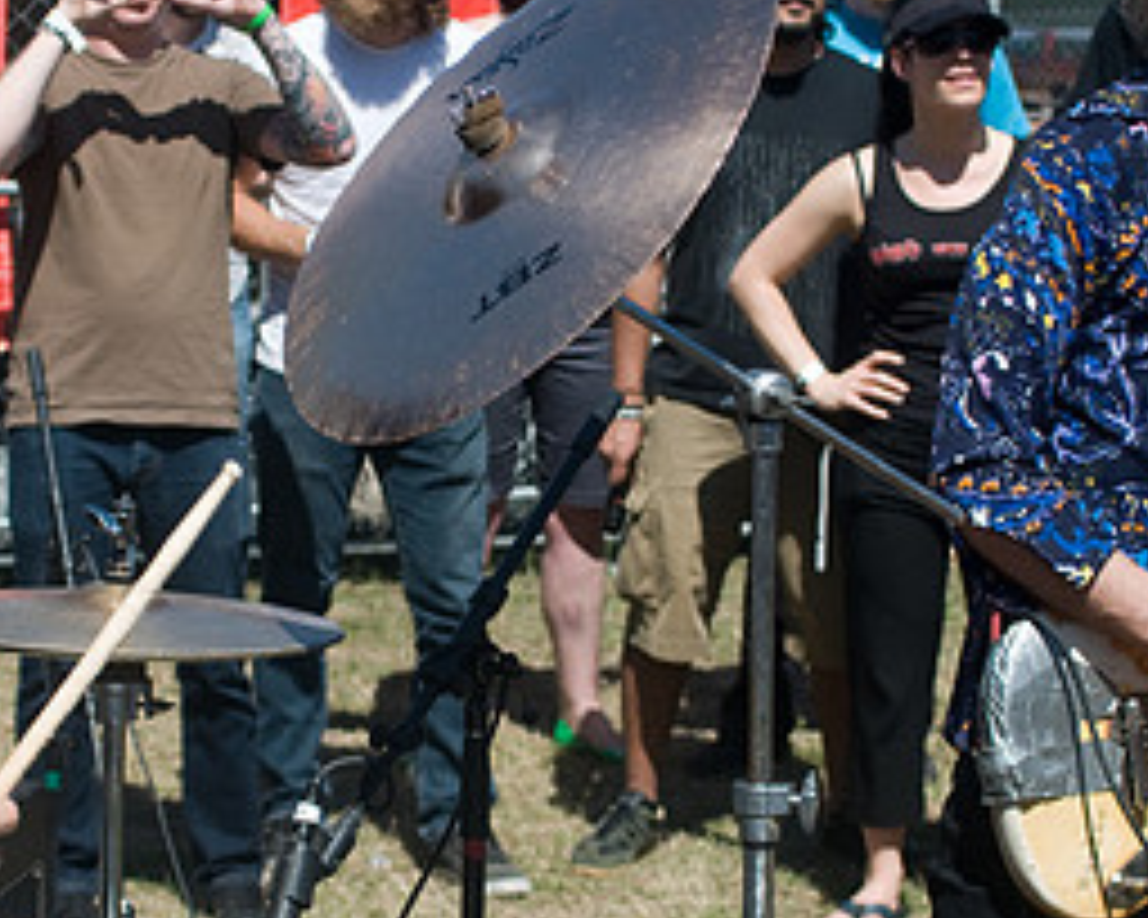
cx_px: 401
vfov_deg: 13.7
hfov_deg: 17.1
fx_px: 3808
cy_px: 542
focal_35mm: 112
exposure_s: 1/1250
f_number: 4
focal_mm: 35
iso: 100
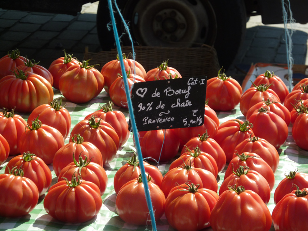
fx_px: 1219
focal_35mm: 137
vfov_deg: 10.8
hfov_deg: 14.4
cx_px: 154
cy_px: 116
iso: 100
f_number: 4.5
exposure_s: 1/400
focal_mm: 22.5
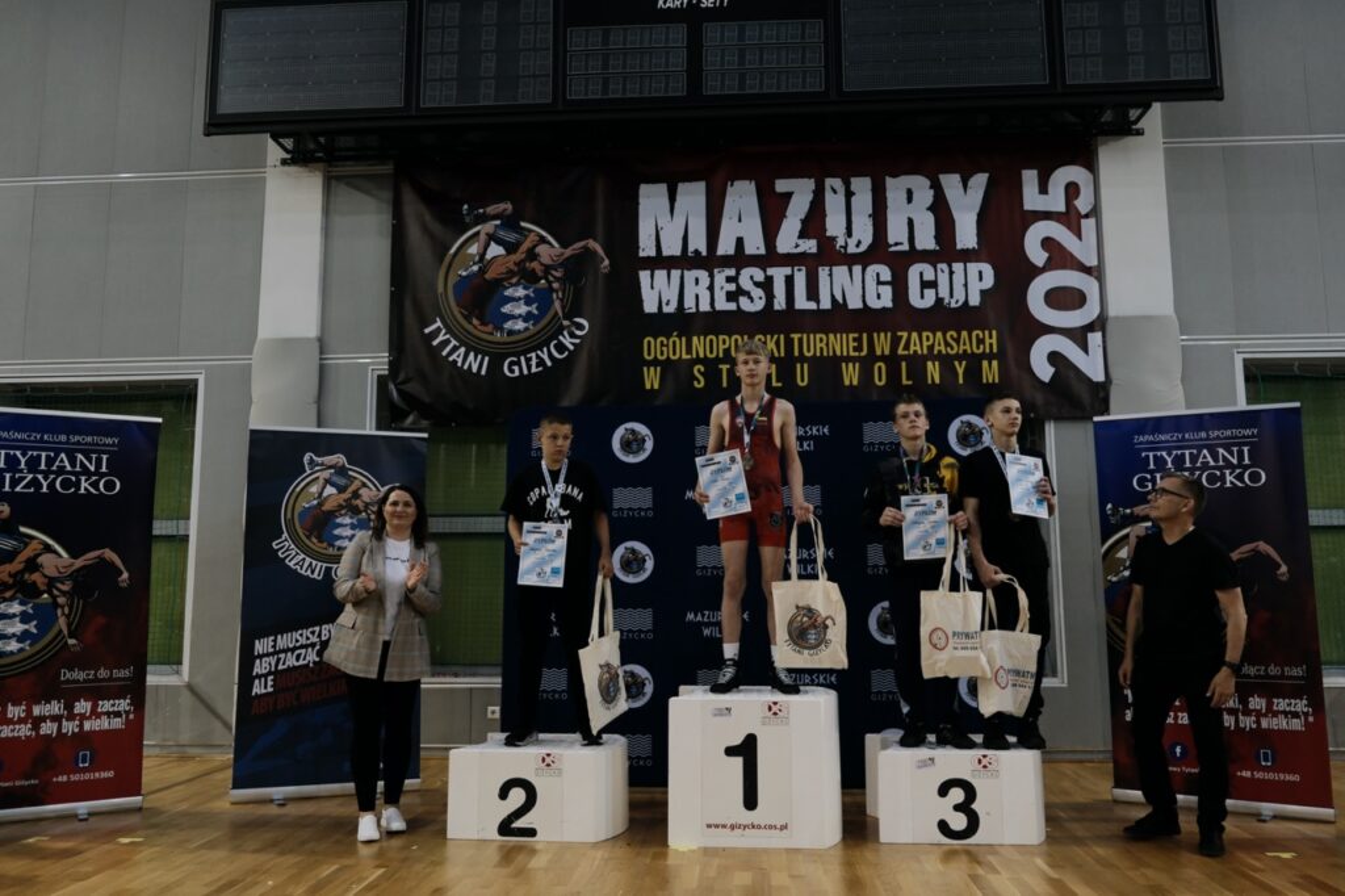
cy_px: 448
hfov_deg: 67.4
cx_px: 672
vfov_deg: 47.9
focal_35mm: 27
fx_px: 1008
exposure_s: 1/125
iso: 800
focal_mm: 18
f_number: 3.2
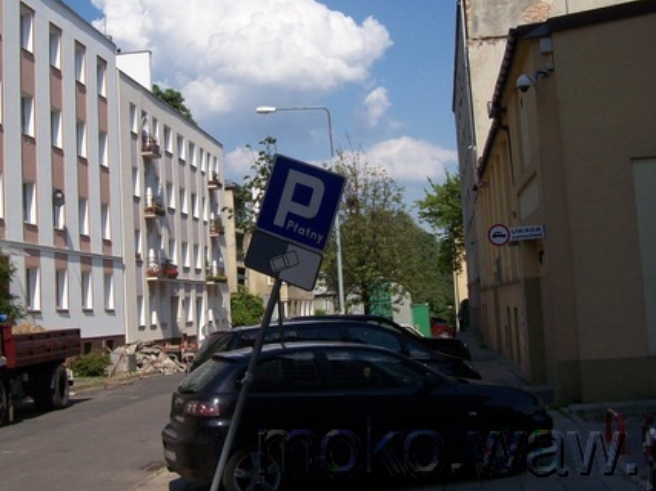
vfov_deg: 26.8
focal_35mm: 54
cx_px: 240
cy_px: 157
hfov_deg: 35.3
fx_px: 1023
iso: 80
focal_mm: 6
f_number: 4.8
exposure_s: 1/883
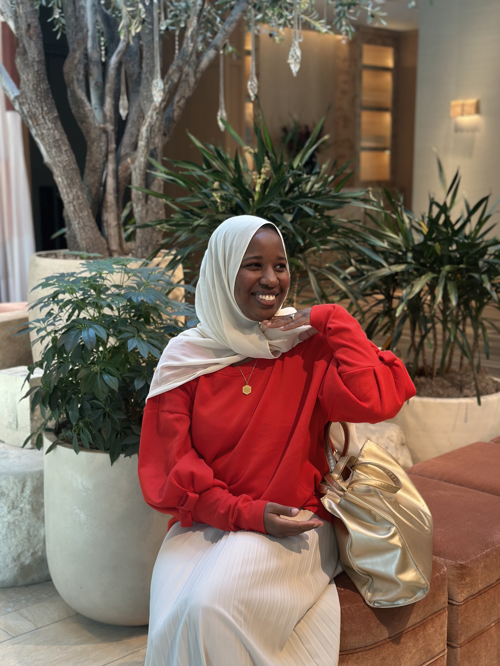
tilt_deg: -10.1
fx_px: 924
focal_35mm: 48
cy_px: 333
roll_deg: -0.5
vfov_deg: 39.7
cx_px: 250
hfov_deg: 30.3
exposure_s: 1/120
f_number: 1.78
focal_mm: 6.86
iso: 125
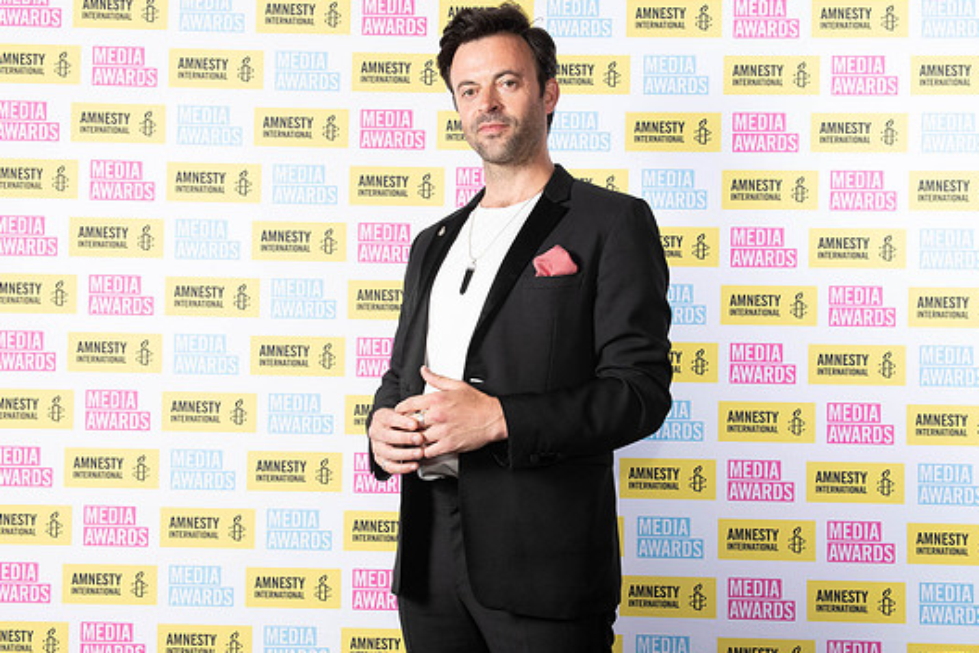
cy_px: 307
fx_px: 1088
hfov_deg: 48.5
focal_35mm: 40
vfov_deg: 33.4
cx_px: 504
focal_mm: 35
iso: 800
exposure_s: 1/160
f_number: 13
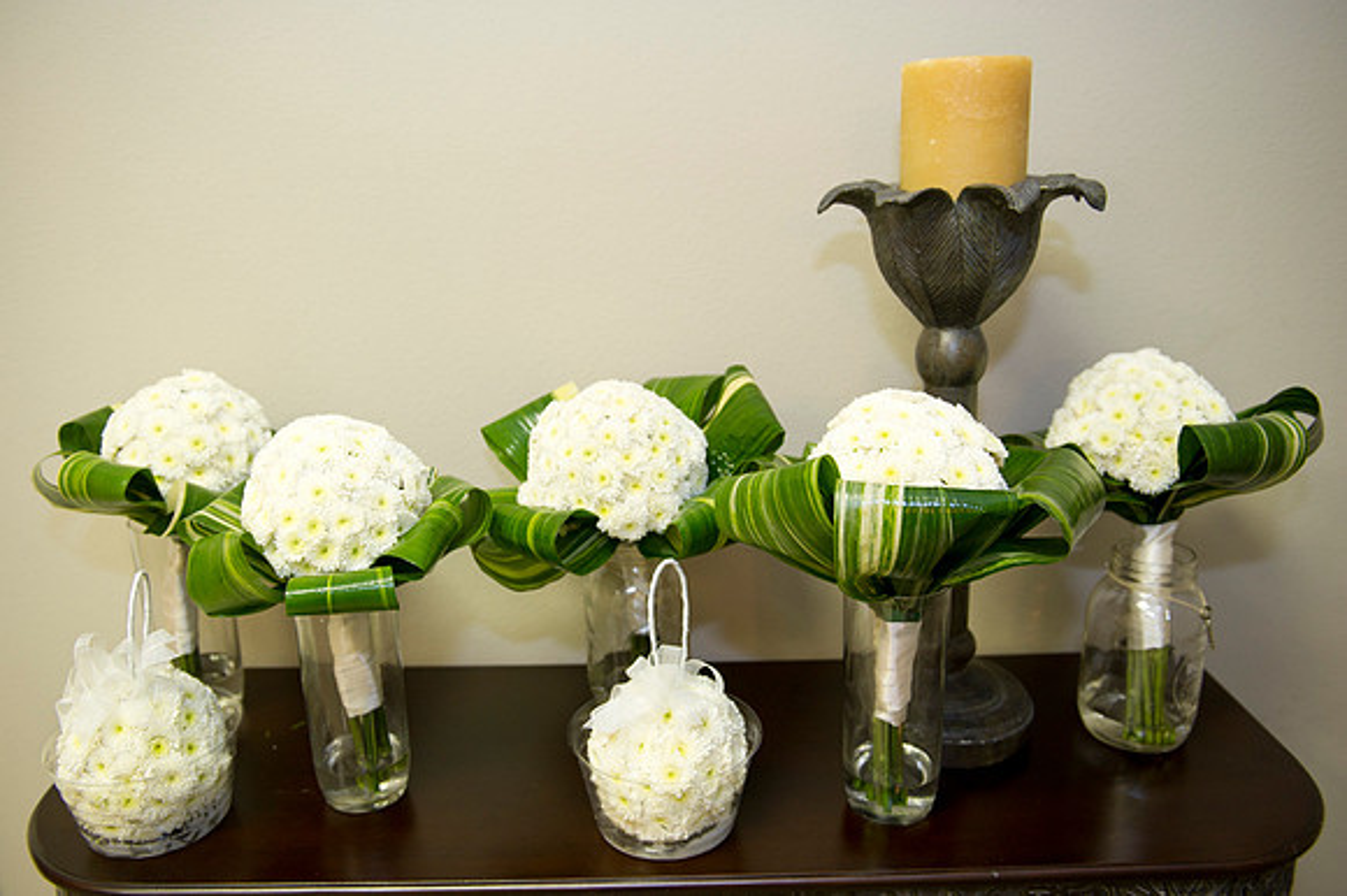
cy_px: 448
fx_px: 1084
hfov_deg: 63.7
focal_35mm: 29
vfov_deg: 44.9
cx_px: 674
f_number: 3.5
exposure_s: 1/60
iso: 1250
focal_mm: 29
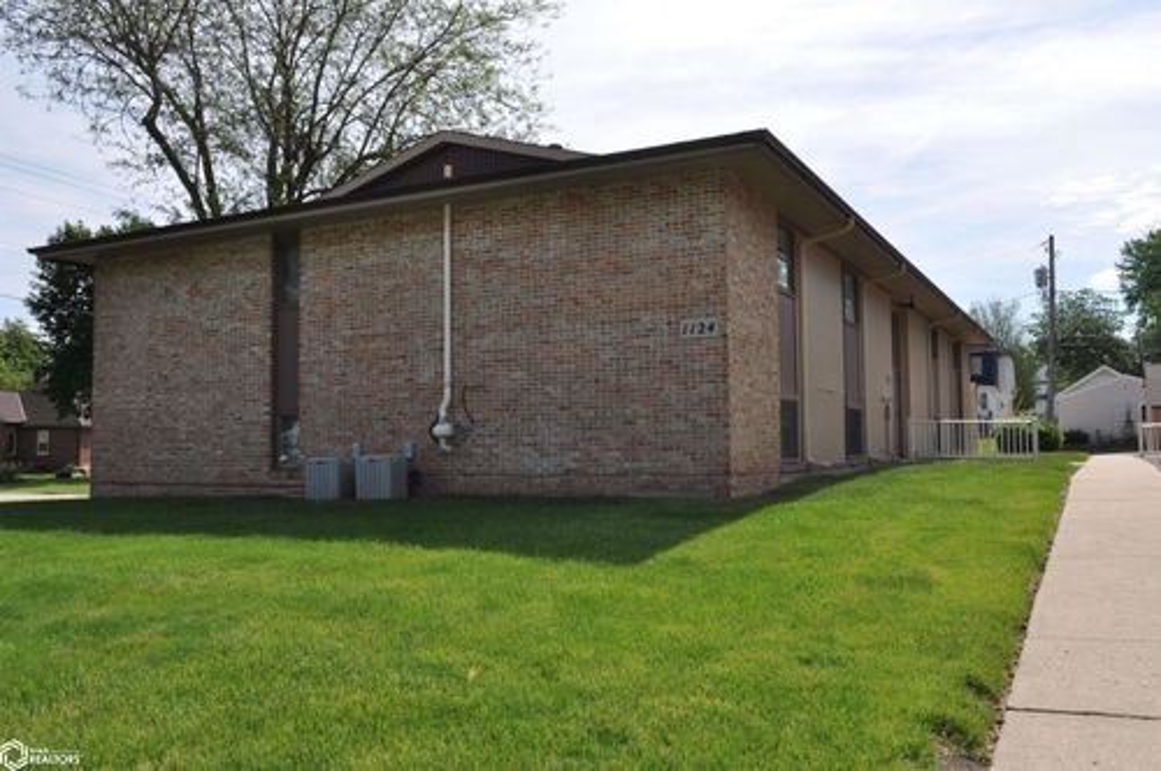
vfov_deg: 43.5
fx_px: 966
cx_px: 580
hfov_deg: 62.0
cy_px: 386
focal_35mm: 30
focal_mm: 20
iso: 200
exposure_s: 1/200
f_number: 13
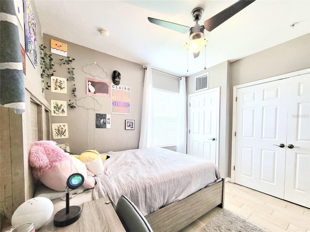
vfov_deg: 89.9
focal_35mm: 13
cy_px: 116
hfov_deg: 106.2
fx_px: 116
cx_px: 155
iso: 400
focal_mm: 2.2
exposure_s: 1/60.2
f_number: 2.2
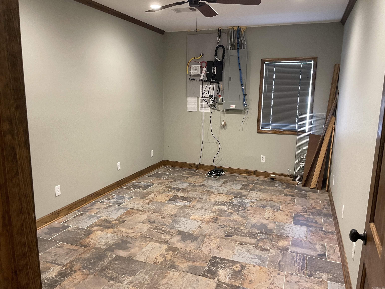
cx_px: 192
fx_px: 289
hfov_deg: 67.3
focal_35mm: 26
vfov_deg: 53.1
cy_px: 144
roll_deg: +0.0
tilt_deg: -9.5
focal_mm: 4.2
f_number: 1.6
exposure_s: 1/60
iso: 250
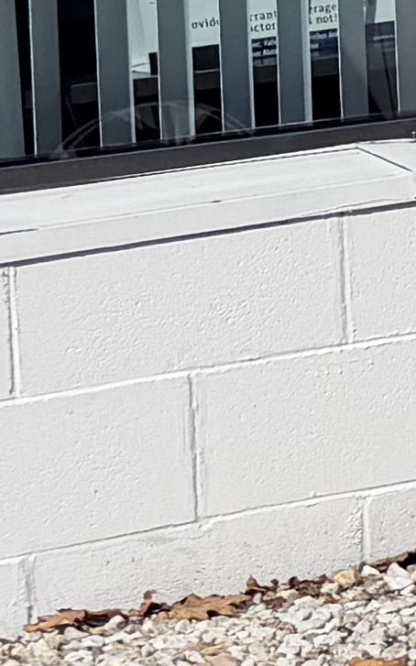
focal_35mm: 200
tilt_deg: -1.4
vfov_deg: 10.2
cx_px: 2250
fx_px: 3630
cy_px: -328
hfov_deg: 5.0
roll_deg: +2.0
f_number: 1.78
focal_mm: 6.76
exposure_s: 1/14286
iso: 80
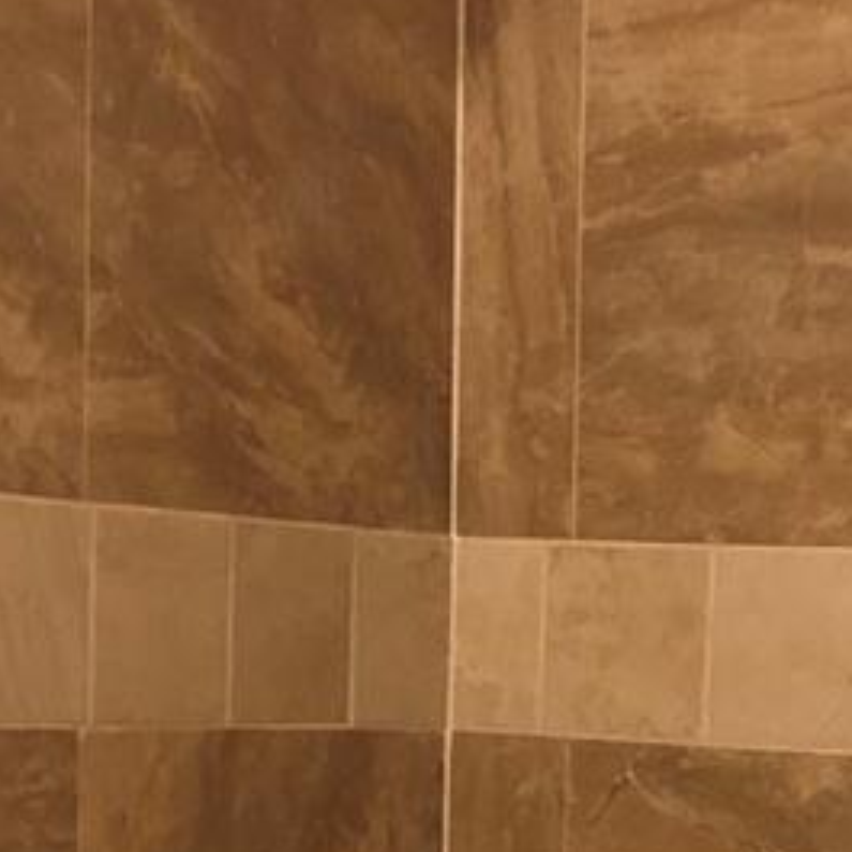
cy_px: 1231
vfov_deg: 14.6
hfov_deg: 15.5
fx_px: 3119
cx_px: 669
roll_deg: -2.7
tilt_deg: -9.7
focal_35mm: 112
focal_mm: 3.99
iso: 100
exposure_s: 1/13
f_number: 1.8
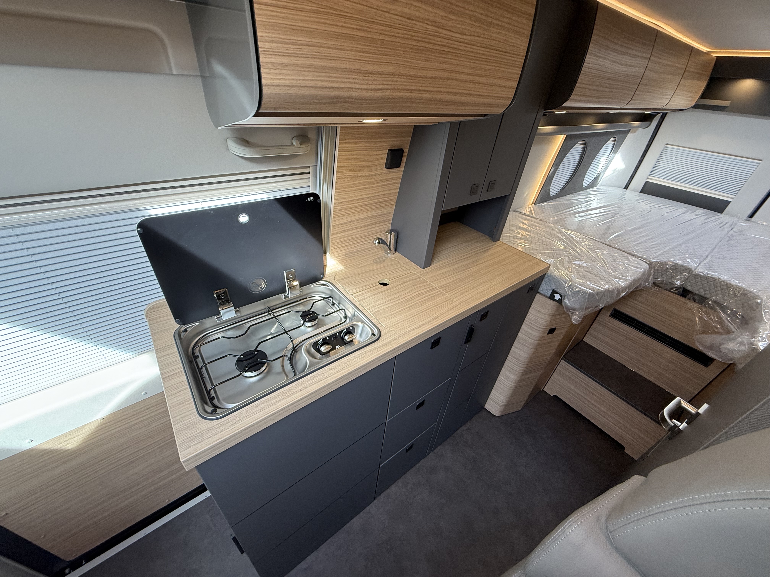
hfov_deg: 102.1
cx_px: 385
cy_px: 288
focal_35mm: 14
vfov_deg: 85.7
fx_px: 311
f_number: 2.2
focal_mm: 2.22
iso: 100
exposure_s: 1/99
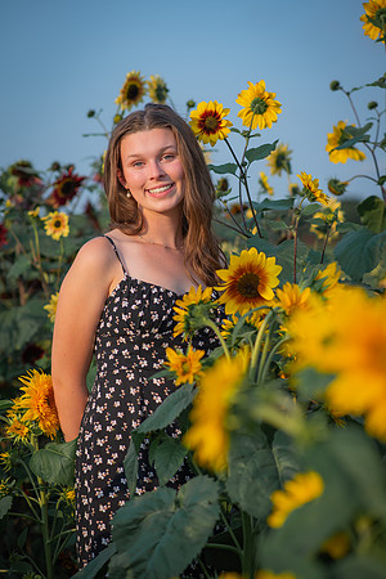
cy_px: 290
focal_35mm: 85
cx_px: 193
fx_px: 1367
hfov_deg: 16.1
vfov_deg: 23.9
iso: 100
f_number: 2.8
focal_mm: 85
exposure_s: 1/1250
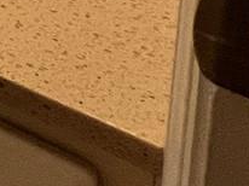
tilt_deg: -4.3
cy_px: -413
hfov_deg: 9.3
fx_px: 726
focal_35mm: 101
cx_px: -648
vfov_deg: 9.9
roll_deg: -1.3
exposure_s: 1/120
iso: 125
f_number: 1.8
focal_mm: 1.57
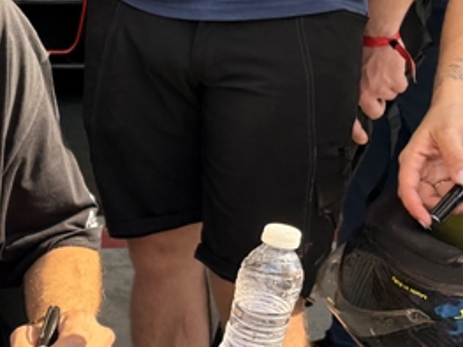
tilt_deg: -25.5
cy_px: 275
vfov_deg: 18.5
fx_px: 1056
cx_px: -171
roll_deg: +0.7
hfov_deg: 21.8
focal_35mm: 79
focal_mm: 5.96
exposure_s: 1/907
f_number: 1.6
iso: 64
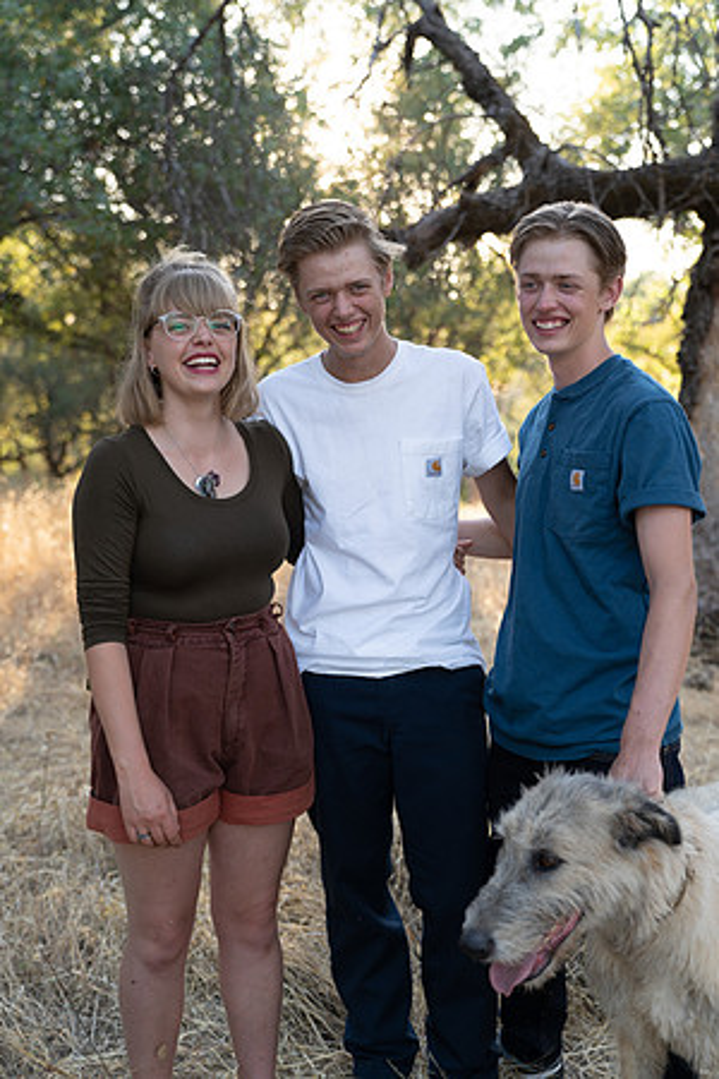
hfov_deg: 29.2
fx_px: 1378
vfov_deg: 42.7
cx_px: 360
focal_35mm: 46
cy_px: 540
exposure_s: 1/160
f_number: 2.8
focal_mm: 46
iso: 250
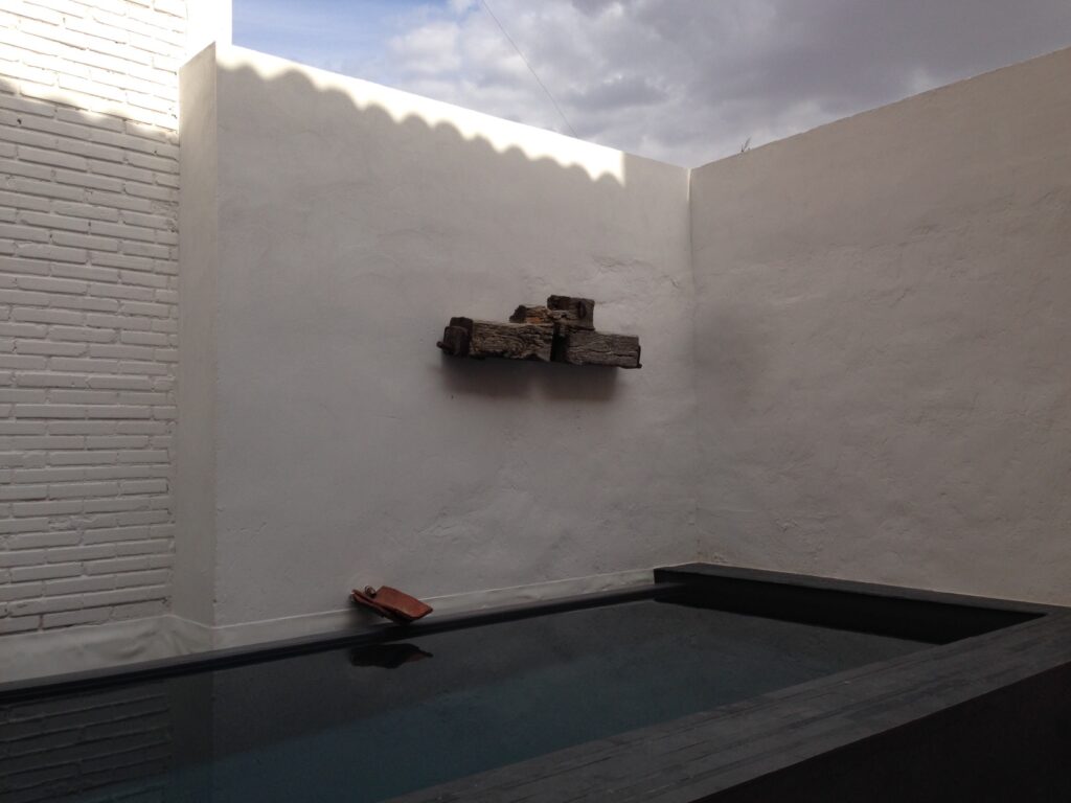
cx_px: 536
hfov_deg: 55.4
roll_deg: -0.4
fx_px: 1021
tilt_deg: +4.3
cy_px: 402
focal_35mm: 33
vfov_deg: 42.9
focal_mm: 4.12
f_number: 2.4
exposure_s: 1/1323
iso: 50
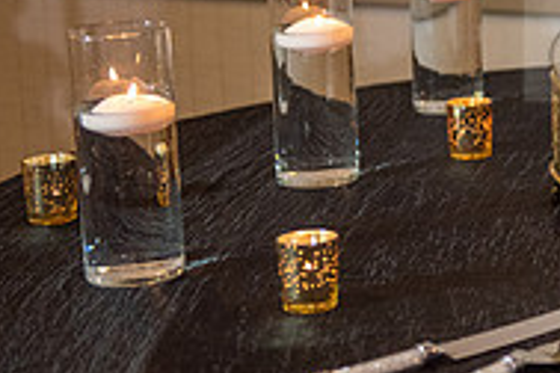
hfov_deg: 13.3
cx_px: 782
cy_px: 31
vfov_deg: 9.3
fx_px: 2286
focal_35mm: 147
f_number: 2.8
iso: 1600
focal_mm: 48
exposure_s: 1/200
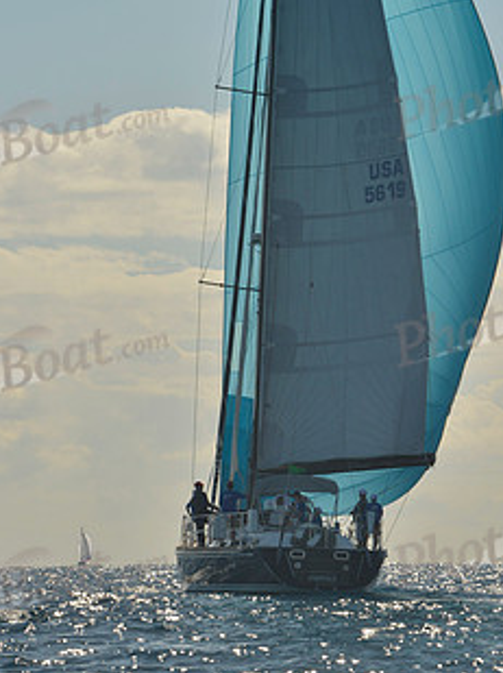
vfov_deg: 8.8
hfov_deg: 6.6
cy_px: 229
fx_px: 4388
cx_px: 282
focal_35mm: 226
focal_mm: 125
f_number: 11
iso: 200
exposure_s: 1/500
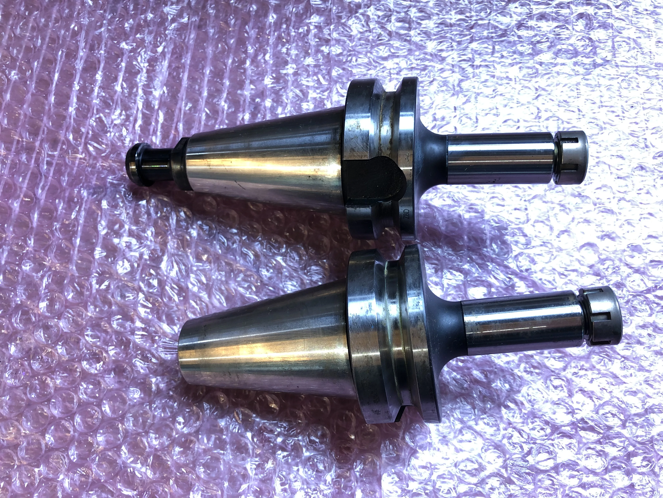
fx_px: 536
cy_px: 249
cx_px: 332
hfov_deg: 63.4
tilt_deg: -73.0
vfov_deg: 49.7
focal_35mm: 28
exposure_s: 1/15
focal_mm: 3.99
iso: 40
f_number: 1.8
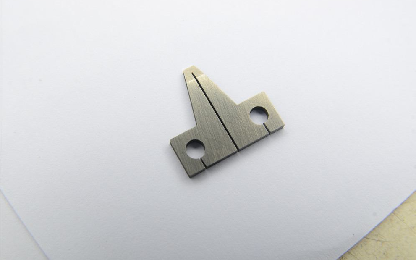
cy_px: 127
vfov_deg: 16.9
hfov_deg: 26.8
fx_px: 873
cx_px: 209
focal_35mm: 77
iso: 100
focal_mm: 50
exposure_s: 1/30
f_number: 10
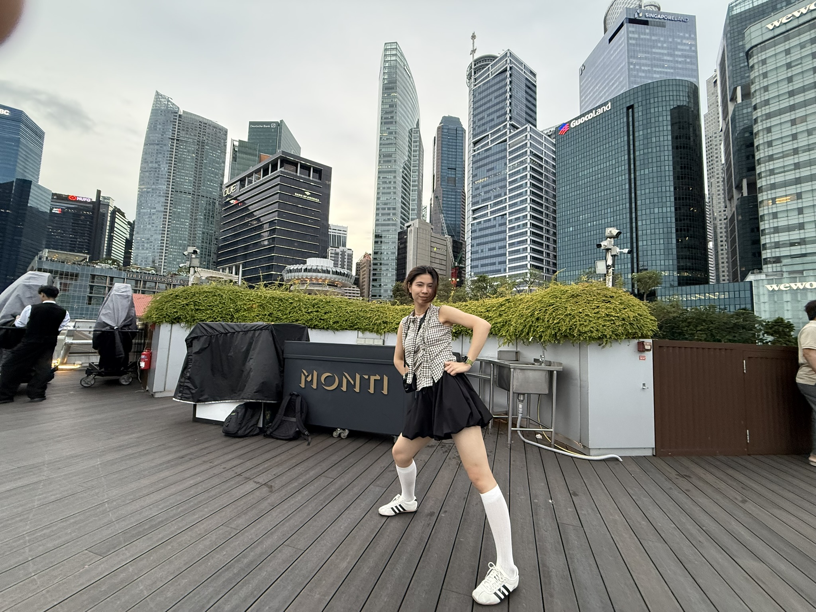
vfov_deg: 85.7
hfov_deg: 102.1
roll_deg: -3.1
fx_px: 330
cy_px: 306
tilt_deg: +5.9
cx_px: 408
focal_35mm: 14
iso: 400
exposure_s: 1/100
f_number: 2.2
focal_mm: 2.22
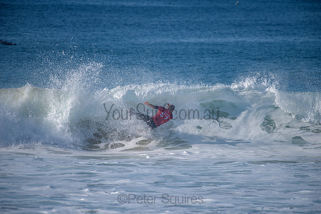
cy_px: 107
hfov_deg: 4.1
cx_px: 160
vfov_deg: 2.8
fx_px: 4459
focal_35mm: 500
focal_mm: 500
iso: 180
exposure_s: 1/2000
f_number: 5.6
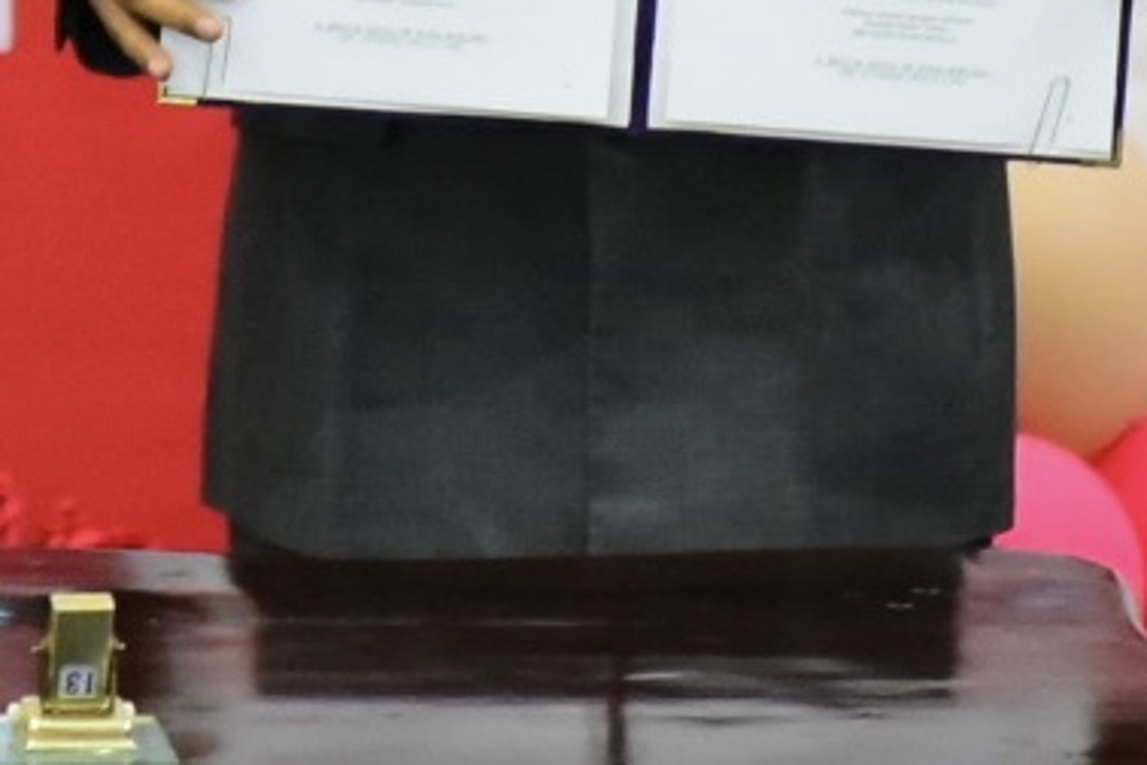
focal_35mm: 401
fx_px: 12775
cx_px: -194
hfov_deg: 5.1
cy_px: -481
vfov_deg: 3.4
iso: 9000
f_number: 4
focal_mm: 120
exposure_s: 1/160
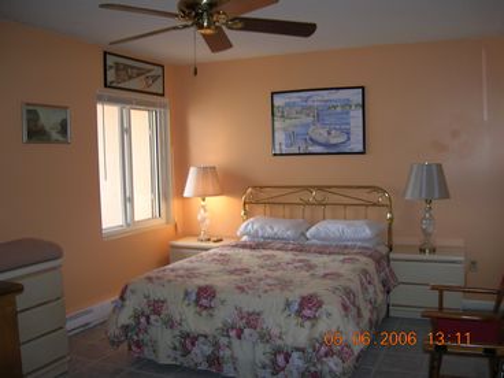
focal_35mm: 34
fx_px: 495
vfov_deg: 41.8
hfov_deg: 54.0
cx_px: 252
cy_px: 189
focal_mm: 5.7
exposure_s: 1/30.3
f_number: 2.9
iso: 50
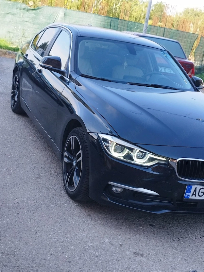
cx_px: 102
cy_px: 136
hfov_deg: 56.8
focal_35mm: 24
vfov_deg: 71.6
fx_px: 189
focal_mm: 5.89
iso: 50
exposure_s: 1/217
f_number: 1.89
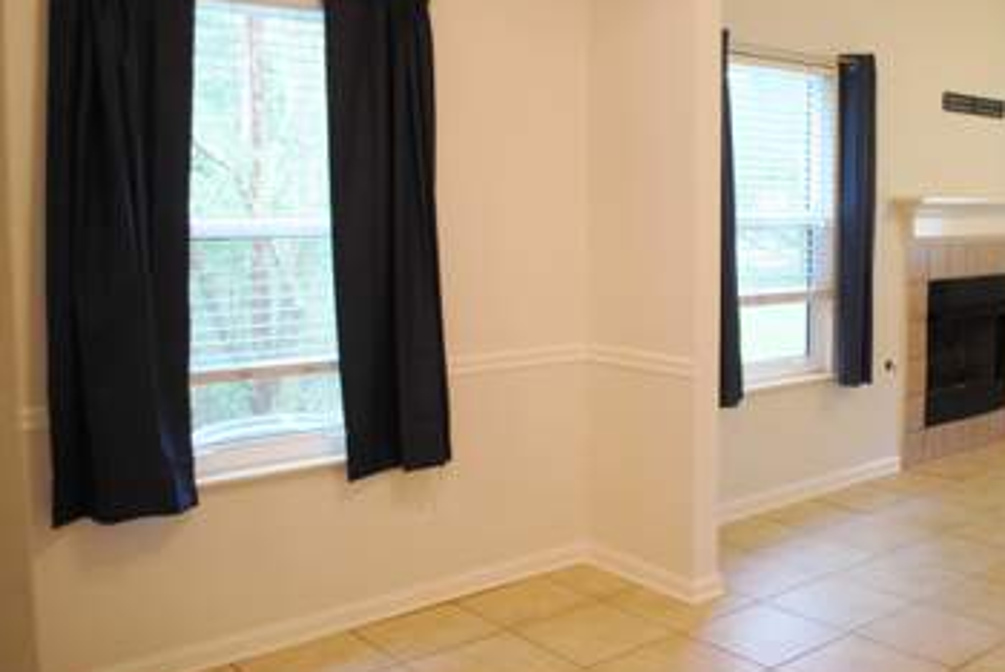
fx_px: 1034
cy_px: 297
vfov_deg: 36.0
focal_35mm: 37
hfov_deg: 50.9
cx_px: 666
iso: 400
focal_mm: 18
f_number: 3.5
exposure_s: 1/50
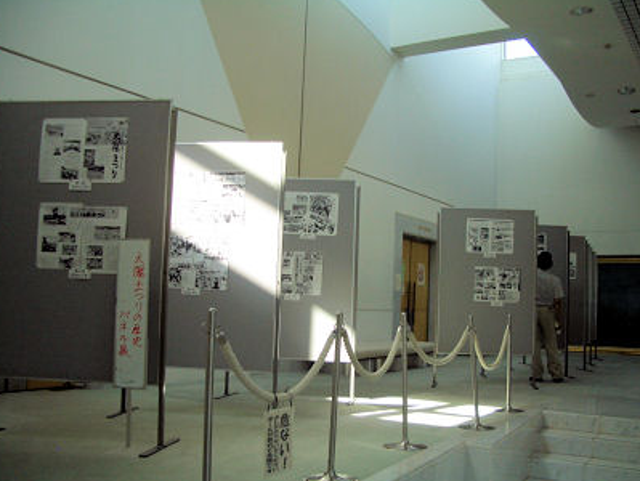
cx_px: 327
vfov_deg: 38.7
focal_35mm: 37
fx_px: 685
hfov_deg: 50.1
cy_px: 246
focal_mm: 5.8
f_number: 2.6
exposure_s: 1/200
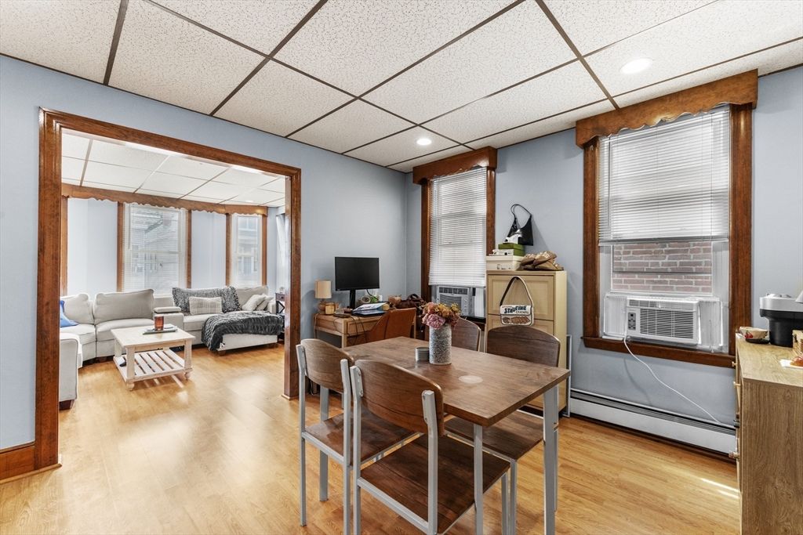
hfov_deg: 100.0
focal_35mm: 15
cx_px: 402
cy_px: 268
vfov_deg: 77.0
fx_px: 337
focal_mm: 15.1
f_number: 10
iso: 2500
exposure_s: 1/10
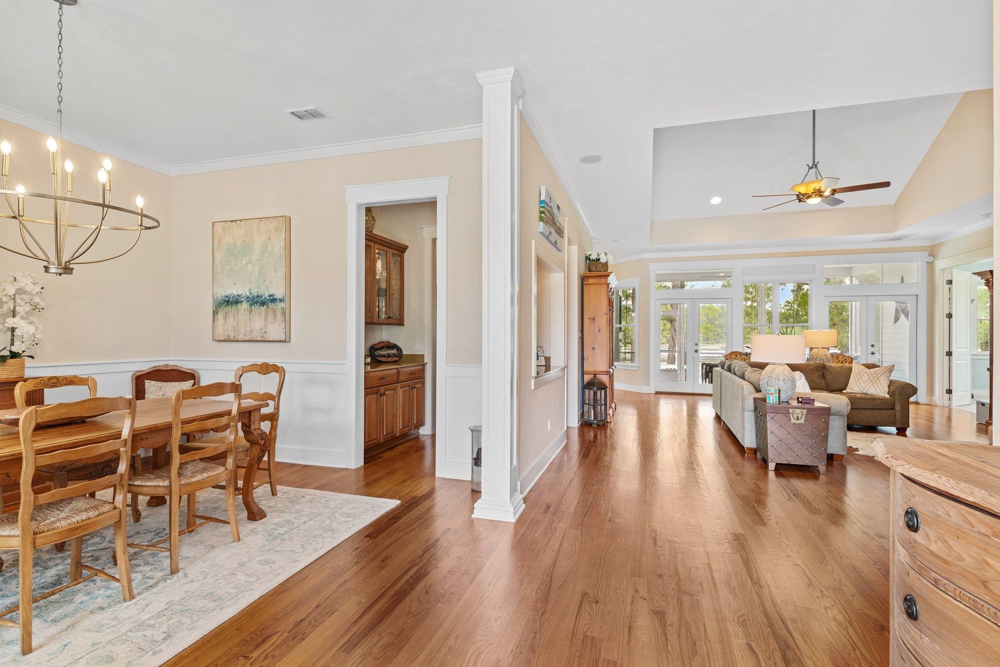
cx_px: 500
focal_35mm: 17
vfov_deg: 70.4
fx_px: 472
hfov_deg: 93.3
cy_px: 334
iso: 100
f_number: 9
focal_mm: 17
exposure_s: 1.6
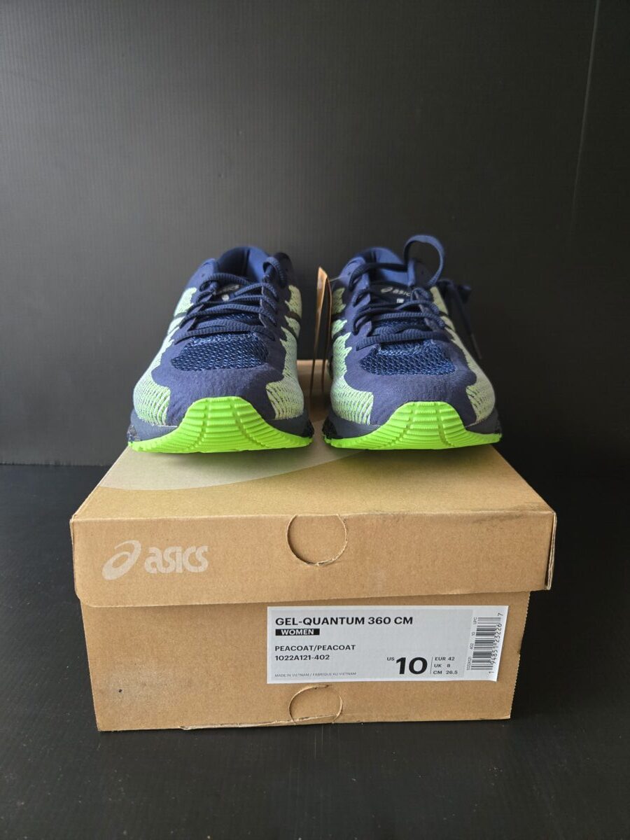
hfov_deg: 58.9
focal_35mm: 23
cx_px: 315
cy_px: 420
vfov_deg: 73.9
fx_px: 558
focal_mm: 5.4
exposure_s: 1/60
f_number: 1.8
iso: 640
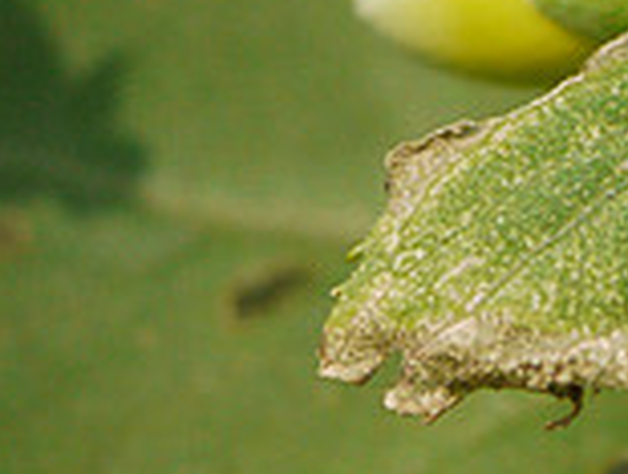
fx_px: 40732
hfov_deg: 0.9
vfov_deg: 0.7
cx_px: 964
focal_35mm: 2240
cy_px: 140
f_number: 5.6
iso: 640
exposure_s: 1/250
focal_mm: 300
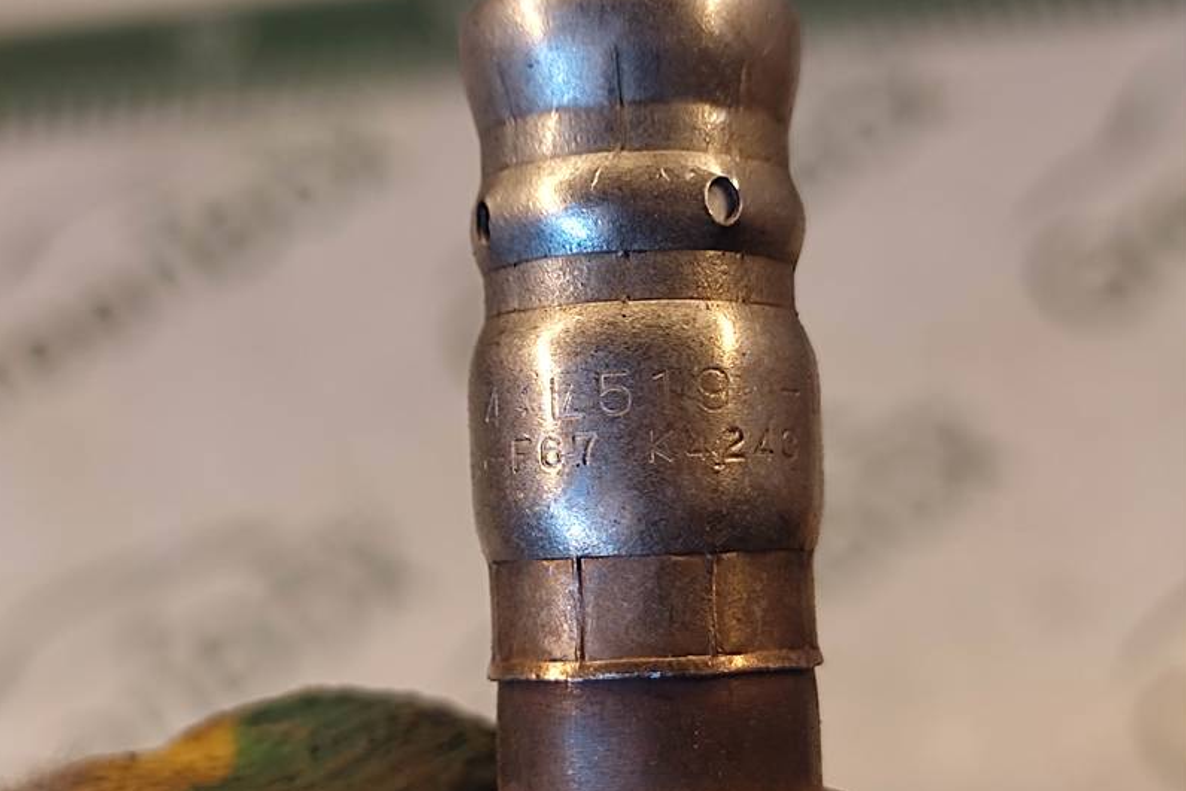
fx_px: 923
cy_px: 425
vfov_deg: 46.4
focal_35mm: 28
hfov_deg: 65.5
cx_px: 580
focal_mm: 4.74
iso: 133
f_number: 1.79
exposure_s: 1/33
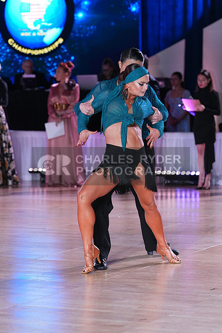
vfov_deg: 15.2
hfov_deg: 10.2
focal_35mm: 135
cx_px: 111
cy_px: 166
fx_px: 1248
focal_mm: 135
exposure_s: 1/250
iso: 2500
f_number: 4
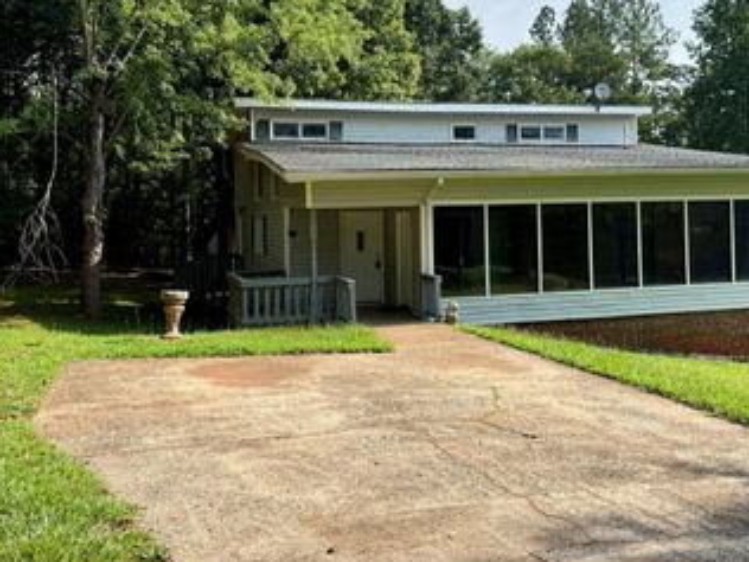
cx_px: 436
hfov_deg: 48.8
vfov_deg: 37.4
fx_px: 822
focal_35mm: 38
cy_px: 198
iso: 100
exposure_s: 1/3953
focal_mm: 6.76
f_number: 1.78
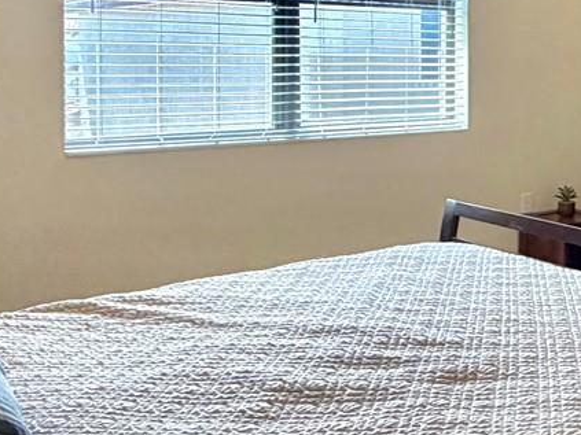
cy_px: 80
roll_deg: -0.1
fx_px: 889
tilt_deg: -2.7
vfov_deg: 26.9
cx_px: 662
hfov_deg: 31.5
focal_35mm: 53
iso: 200
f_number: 2.2
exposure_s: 1/120
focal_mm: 2.22
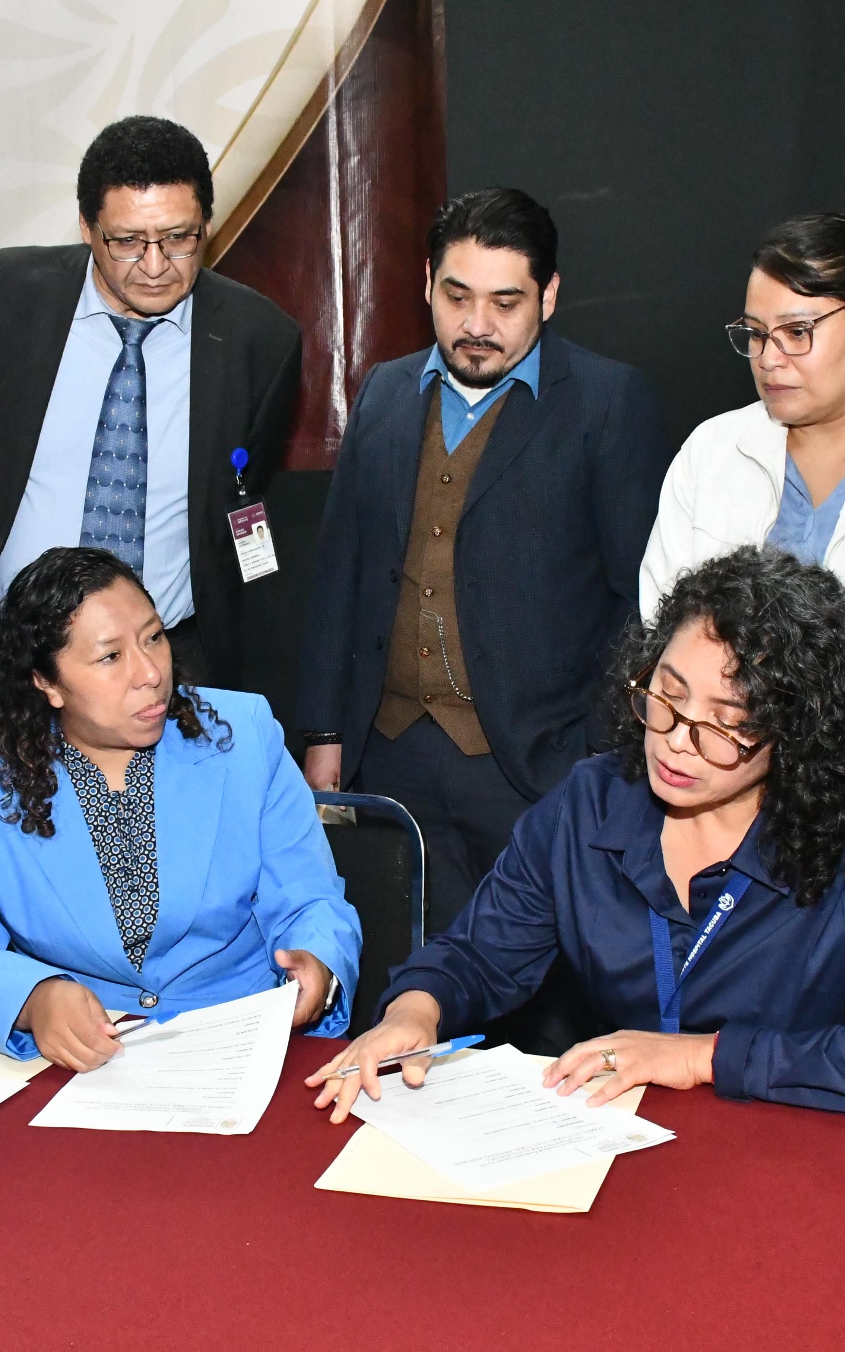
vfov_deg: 43.5
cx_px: 347
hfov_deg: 27.9
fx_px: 1695
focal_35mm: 46
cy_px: 677
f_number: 9
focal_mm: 20
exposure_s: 1/100
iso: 8000
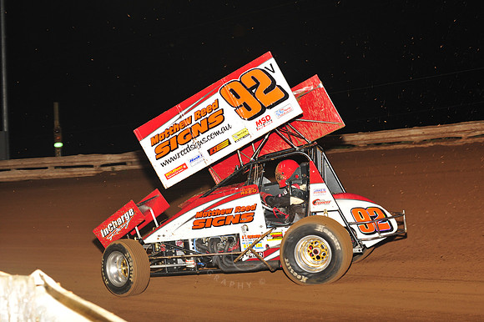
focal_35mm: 80
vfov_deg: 17.0
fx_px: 1075
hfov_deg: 25.4
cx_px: 242
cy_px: 161
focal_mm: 80
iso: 1000
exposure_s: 1/320
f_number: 7.1
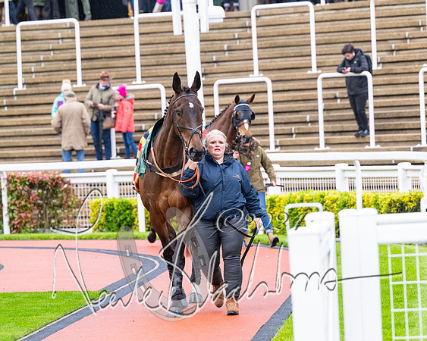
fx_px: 2912
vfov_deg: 6.7
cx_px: 231
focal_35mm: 231
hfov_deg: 8.4
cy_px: 170
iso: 1000
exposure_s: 1/500
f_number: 5
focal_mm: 200
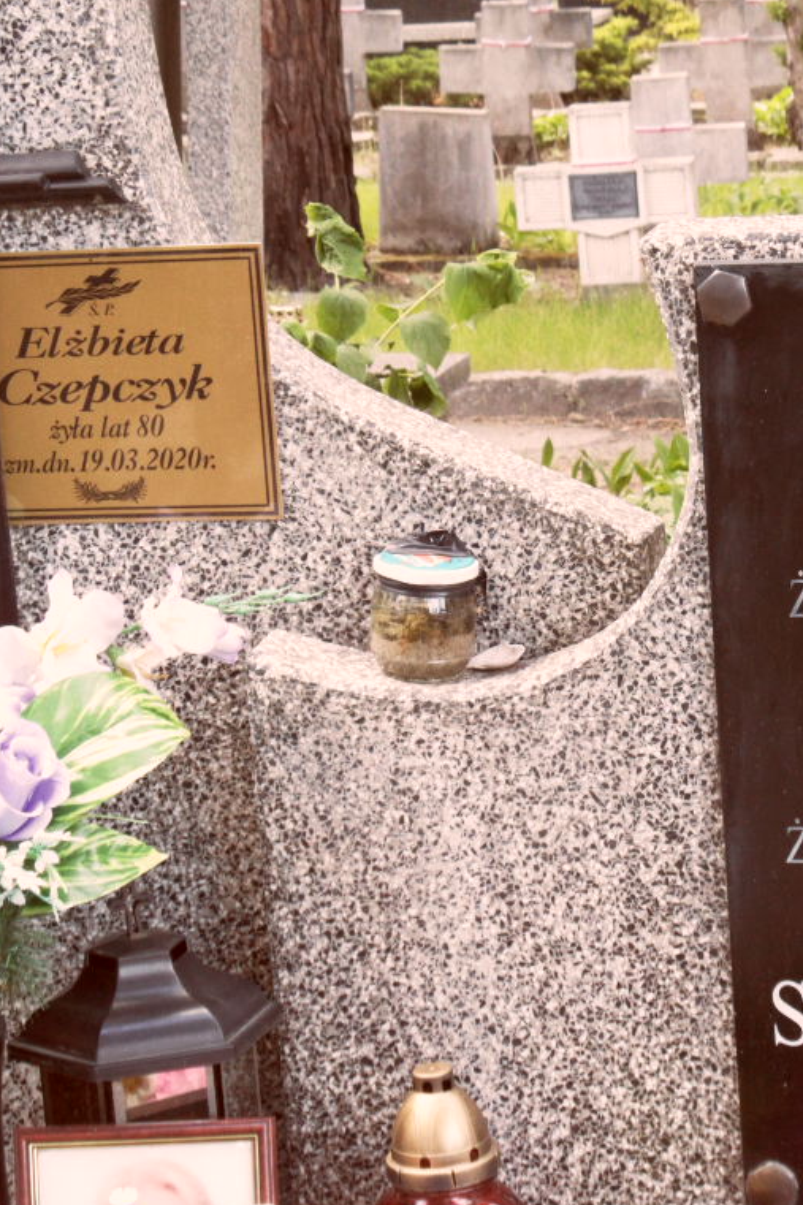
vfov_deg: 18.3
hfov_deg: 12.2
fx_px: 3749
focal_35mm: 112
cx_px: 654
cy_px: 605
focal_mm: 13.2
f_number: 4.2
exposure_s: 1/45
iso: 160
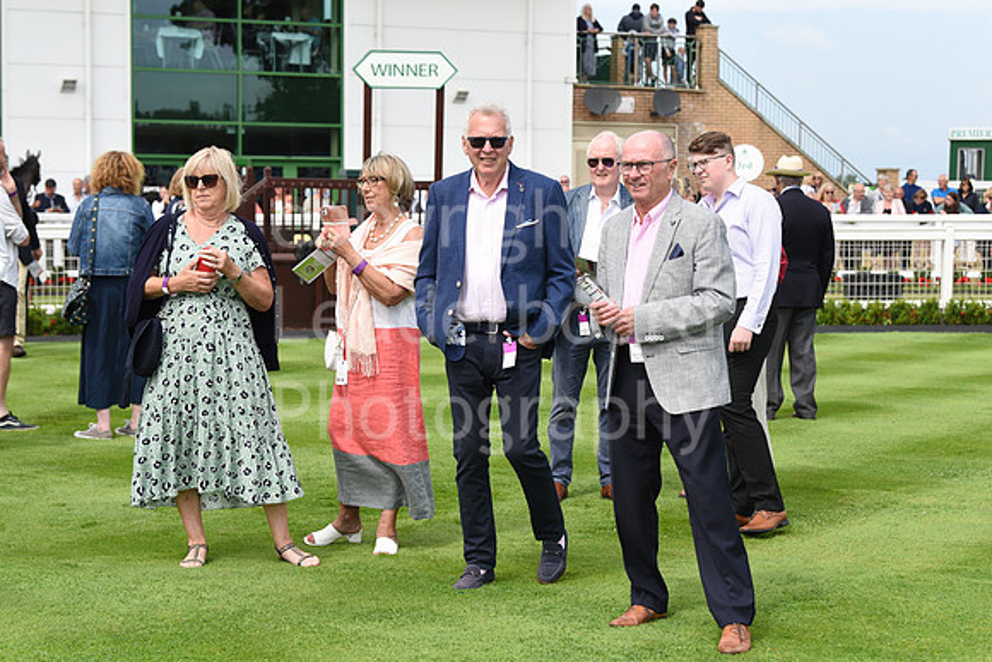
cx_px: 496
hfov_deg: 26.0
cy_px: 331
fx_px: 2150
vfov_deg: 17.5
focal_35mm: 78
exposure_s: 1/4000
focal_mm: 78
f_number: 5.6
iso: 800
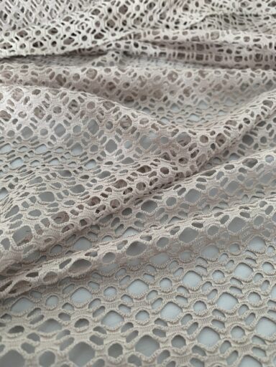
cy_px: 184
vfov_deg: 67.3
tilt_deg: -46.9
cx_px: 138
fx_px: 276
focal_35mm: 26
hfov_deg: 53.1
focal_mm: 4.25
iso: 100
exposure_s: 1/110
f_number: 1.8
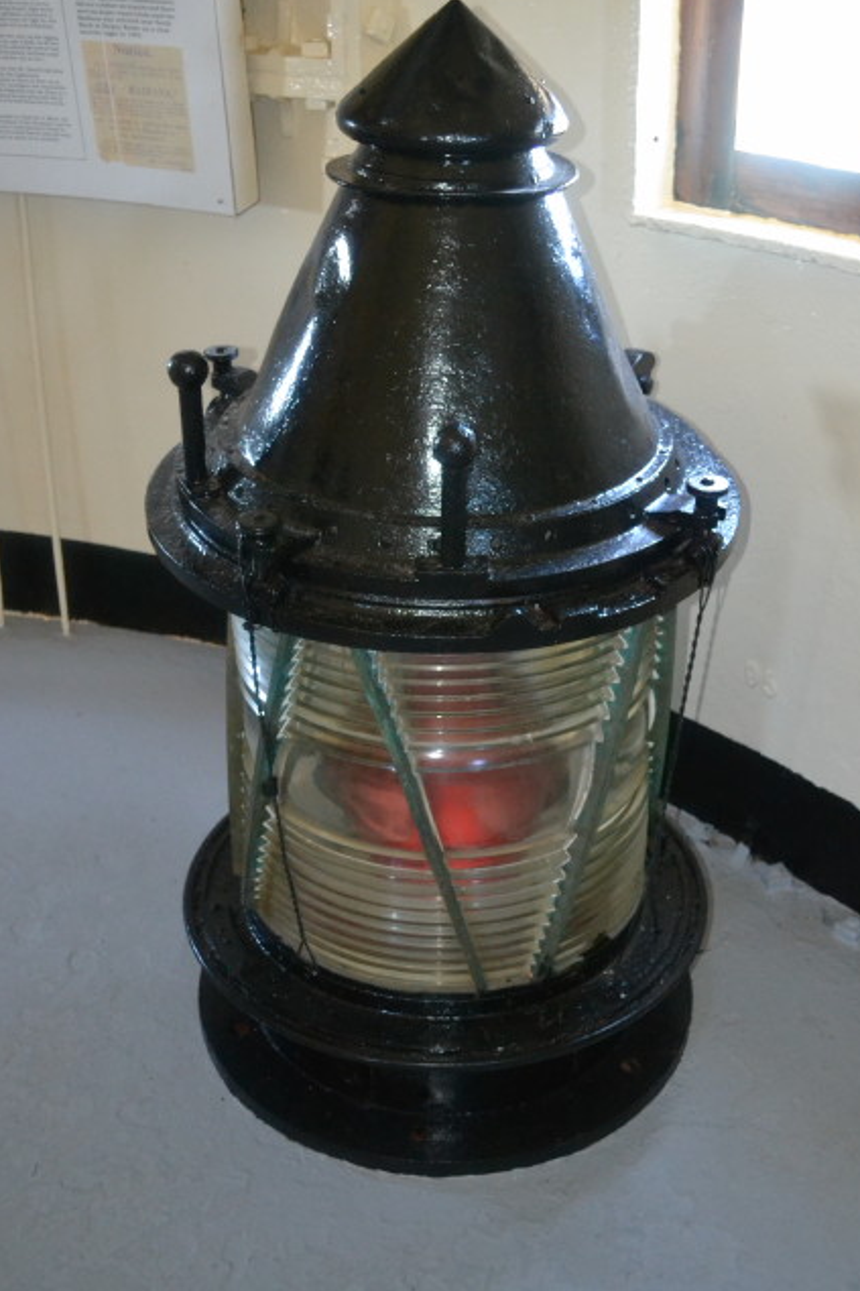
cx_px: 423
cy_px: 573
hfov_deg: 34.2
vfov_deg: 49.5
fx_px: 1398
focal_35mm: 39
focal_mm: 22
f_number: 4
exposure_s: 1/60
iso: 2800
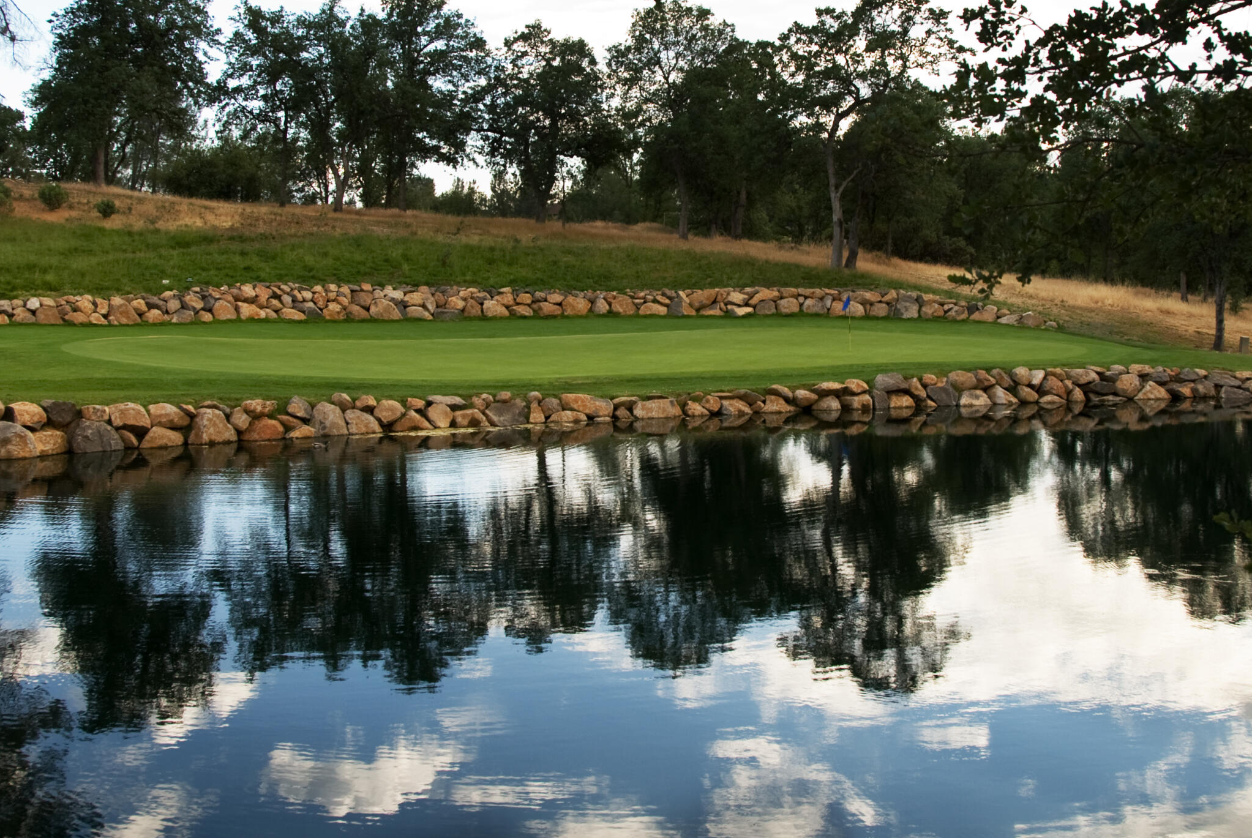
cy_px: 283
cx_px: 673
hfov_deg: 44.4
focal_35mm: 44
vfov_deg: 30.4
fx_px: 1532
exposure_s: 1/125
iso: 100
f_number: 5.6
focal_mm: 20
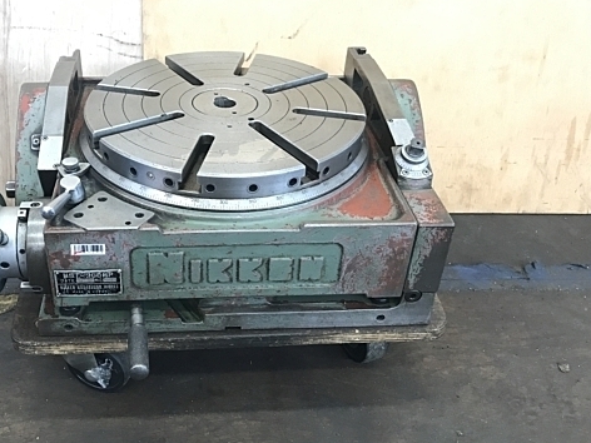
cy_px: 196
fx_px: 649
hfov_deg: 48.4
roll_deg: -1.2
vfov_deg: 37.7
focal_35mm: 38
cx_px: 215
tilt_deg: -34.4
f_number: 1.8
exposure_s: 1/20
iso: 40
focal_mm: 3.99
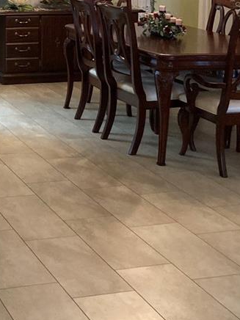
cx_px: -43
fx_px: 712
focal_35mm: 77
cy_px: 6
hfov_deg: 18.2
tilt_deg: -3.9
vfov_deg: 24.3
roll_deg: -0.1
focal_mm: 3.99
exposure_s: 1/40
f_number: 1.8
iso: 250
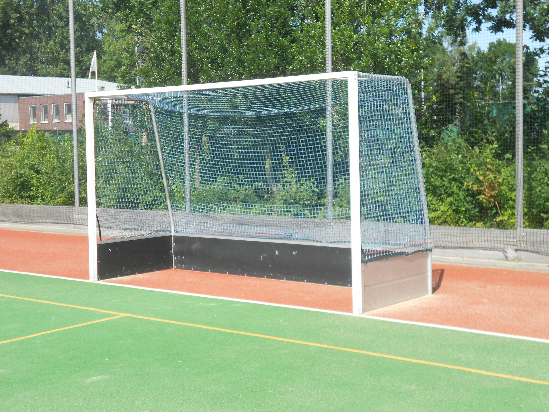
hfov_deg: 34.3
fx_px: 888
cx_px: 274
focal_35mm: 56
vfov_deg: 26.1
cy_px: 206
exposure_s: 1/250
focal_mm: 10.3
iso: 80
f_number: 4.9
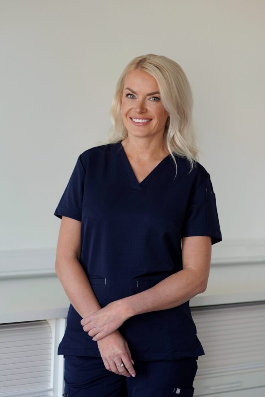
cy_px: 198
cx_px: 132
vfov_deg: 16.1
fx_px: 1407
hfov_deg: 10.8
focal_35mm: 128
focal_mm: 85
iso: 320
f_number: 2
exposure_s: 1/250
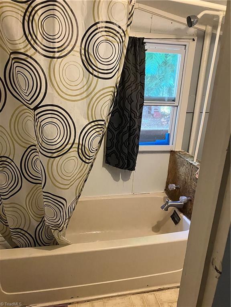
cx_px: 116
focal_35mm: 28
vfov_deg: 63.4
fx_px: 249
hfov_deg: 49.7
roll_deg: -2.9
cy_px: 154
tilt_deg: -18.3
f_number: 1.8
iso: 250
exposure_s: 1/60
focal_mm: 3.99
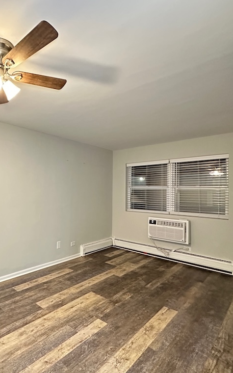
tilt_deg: +5.1
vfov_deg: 85.1
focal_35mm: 20
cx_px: 26
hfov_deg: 52.8
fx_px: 203
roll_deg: -1.0
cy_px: 188
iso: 1250
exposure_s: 1/40
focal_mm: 2.22
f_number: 2.2
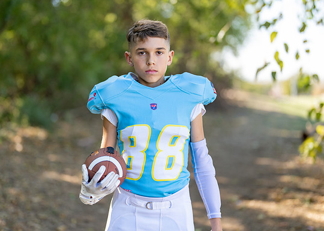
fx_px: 561
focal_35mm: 61
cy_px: 109
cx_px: 144
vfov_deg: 23.3
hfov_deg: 32.2
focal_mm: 50
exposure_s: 1/1250
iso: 100
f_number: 1.2
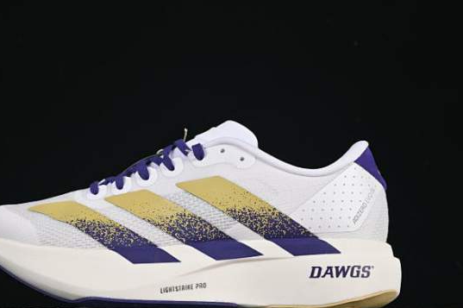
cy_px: 181
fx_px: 1311
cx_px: 193
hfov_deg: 20.0
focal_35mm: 102
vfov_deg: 13.4
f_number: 8
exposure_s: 1/80
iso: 160
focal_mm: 50
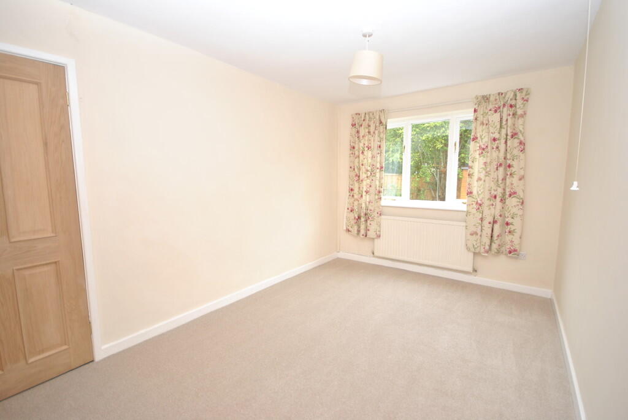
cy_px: 210
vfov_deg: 77.5
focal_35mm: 15
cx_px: 314
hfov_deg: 100.3
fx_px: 262
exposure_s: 1/60
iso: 200
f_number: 4
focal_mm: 10
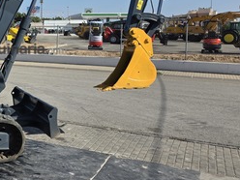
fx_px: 354
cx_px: -5
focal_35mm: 51
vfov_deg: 28.2
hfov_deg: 33.9
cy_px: 48
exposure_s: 1/7333
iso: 80
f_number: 1.7
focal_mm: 6.3
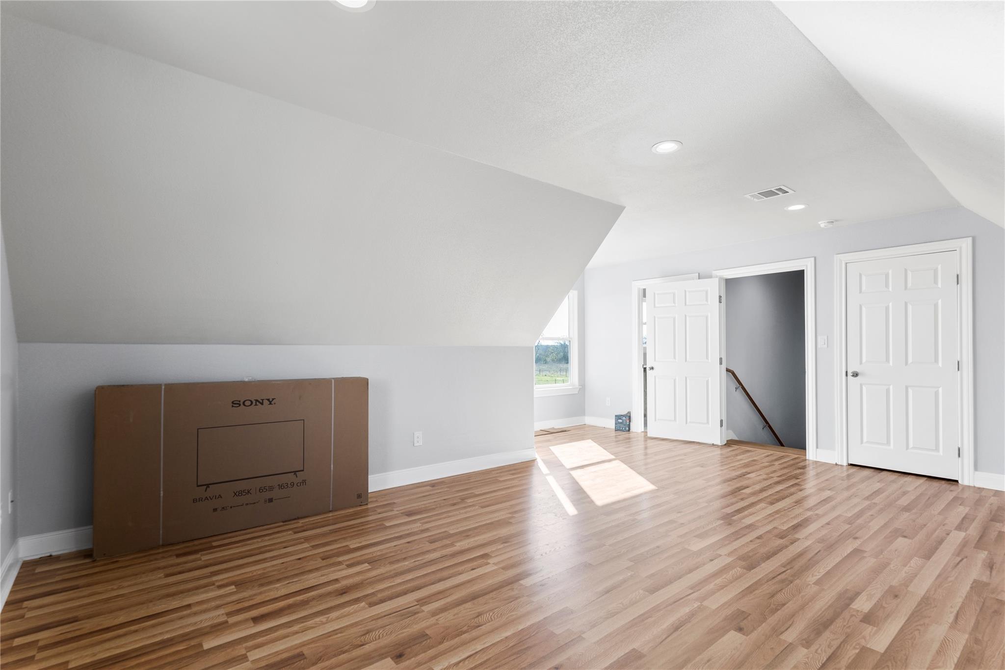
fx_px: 447
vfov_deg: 73.7
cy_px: 335
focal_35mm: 16
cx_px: 502
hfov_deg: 96.7
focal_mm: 16
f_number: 8
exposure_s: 1/20
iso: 250
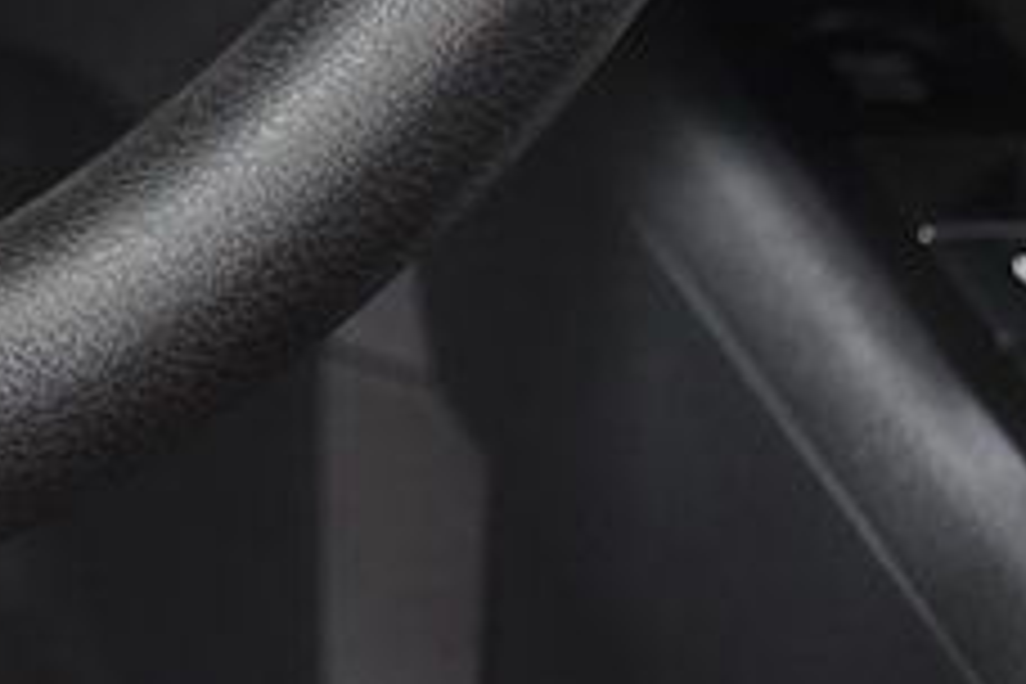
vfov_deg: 7.3
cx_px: -792
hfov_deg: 10.7
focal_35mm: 180
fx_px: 5130
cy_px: -673
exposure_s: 1/80
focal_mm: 27
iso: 1250
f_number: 4
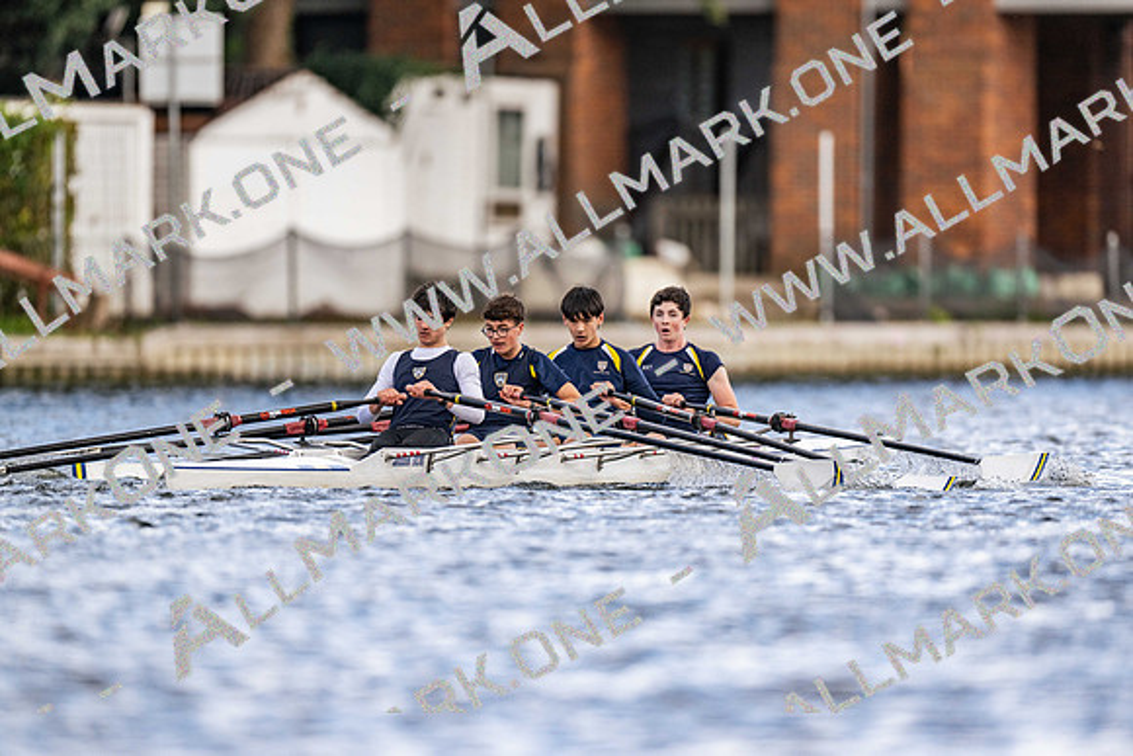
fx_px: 18897
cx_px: 566
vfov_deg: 2.3
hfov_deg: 3.4
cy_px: 378
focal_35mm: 600
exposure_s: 1/2500
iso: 560
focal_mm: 600
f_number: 4
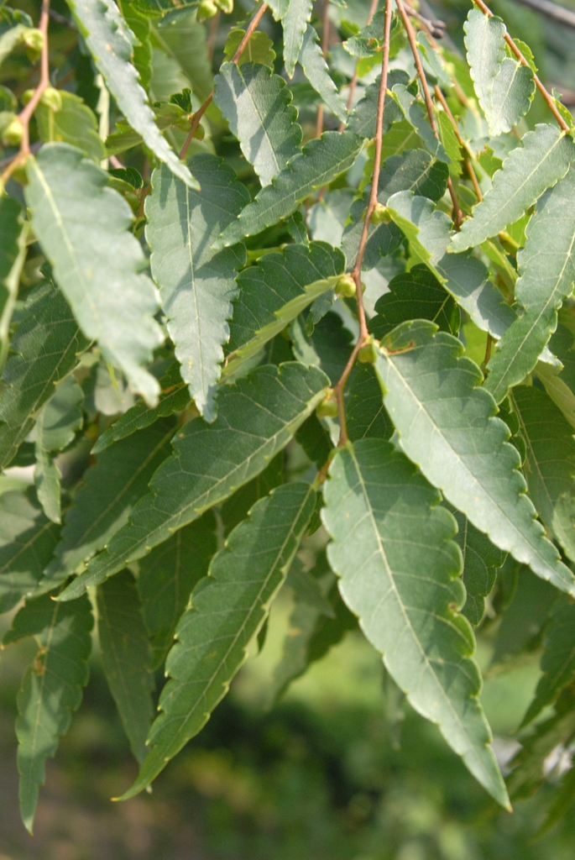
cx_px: 288
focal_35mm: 69
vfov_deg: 29.2
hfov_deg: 19.8
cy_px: 430
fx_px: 1649
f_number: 8
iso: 400
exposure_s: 1/250
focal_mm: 46
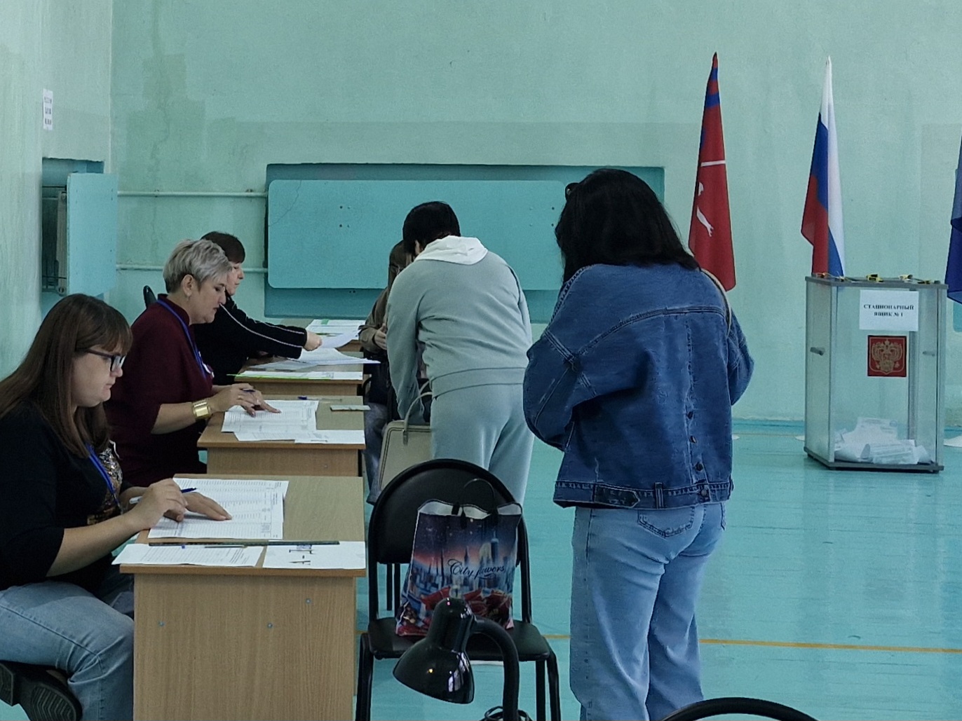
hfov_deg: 73.9
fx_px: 639
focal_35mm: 23
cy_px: 360
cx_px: 481
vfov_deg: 58.9
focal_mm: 5.54
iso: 50
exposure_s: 1/103
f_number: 1.8
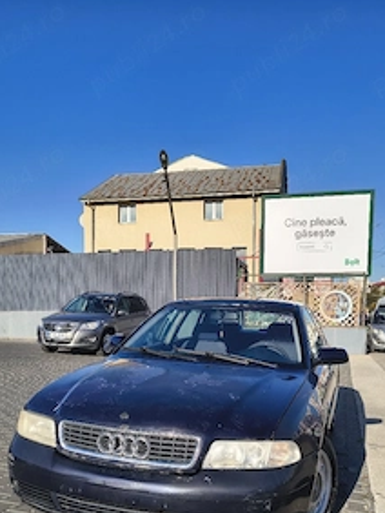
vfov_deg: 52.5
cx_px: 183
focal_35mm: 34
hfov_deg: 41.8
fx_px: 503
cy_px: 355
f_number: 1.8
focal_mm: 5.56
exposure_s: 1/3333
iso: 102
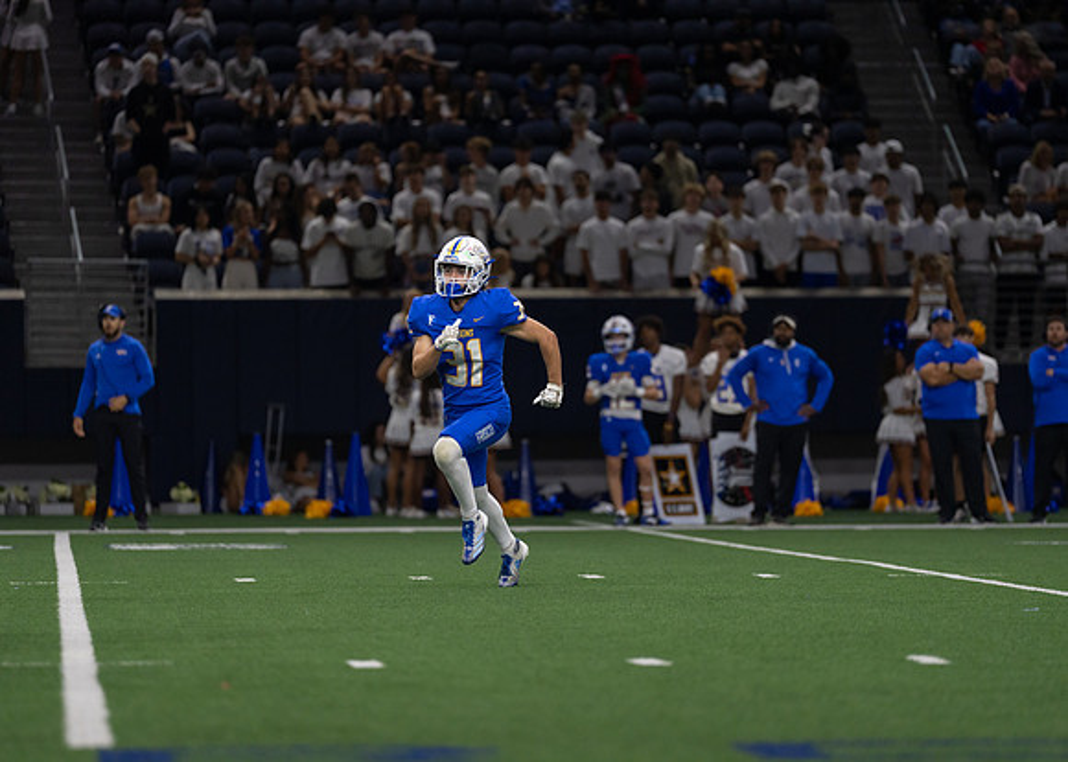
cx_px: 534
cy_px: 381
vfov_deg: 6.9
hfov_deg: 9.6
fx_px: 6355
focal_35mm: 210
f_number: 2.8
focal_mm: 200
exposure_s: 1/1250
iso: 1600
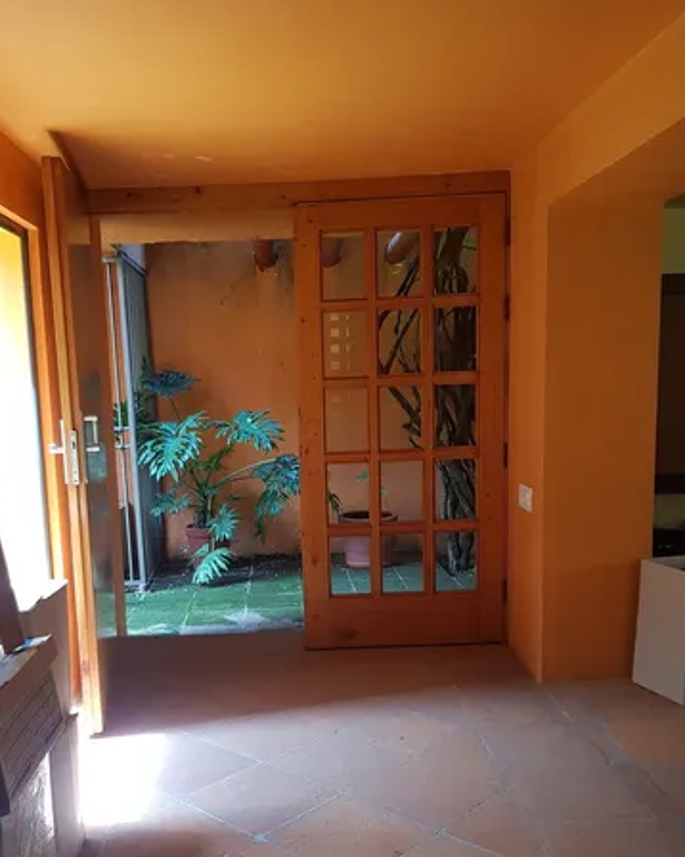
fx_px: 862
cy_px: 507
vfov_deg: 52.6
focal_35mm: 34
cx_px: 264
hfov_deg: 43.0
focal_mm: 4.3
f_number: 1.7
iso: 100
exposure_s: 1/60
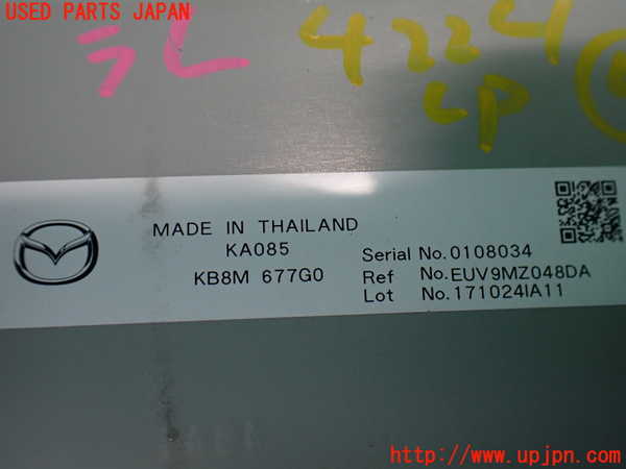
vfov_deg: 46.8
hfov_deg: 60.0
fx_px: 543
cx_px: 313
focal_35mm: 30
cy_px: 234
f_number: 2.3
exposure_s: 1/125
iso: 400
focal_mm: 5.4
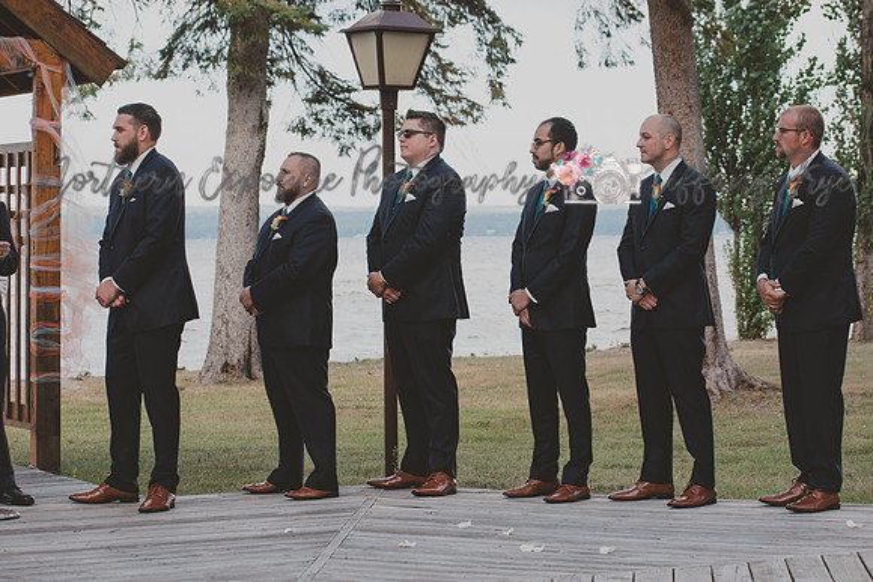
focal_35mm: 105
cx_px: 436
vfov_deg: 13.0
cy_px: 291
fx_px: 2547
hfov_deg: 19.5
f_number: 5.6
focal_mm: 70
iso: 200
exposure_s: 1/500
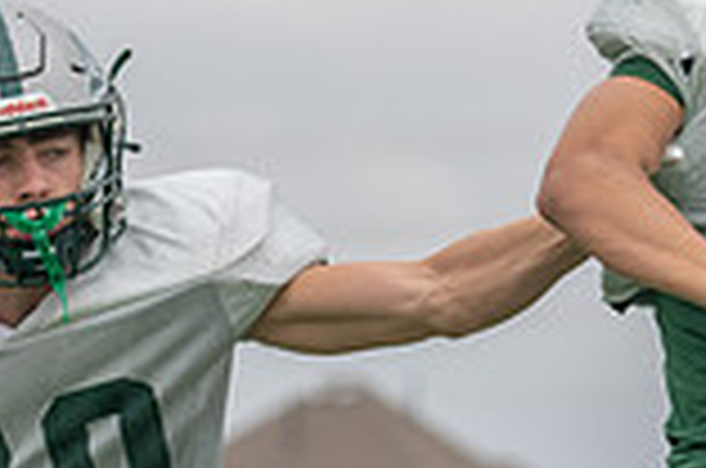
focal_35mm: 378
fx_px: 7398
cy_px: 344
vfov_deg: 3.6
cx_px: 396
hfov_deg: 5.5
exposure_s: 1/1250
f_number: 3.5
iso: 200
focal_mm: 102
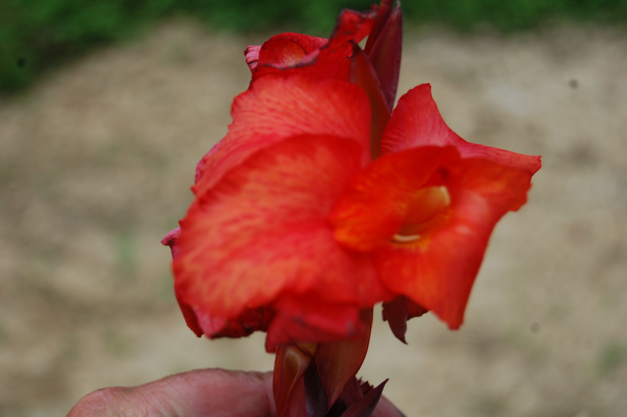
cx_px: 314
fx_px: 1436
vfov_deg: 16.5
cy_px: 208
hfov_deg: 24.6
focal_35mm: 82
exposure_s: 1/125
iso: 200
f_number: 5.6
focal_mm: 55
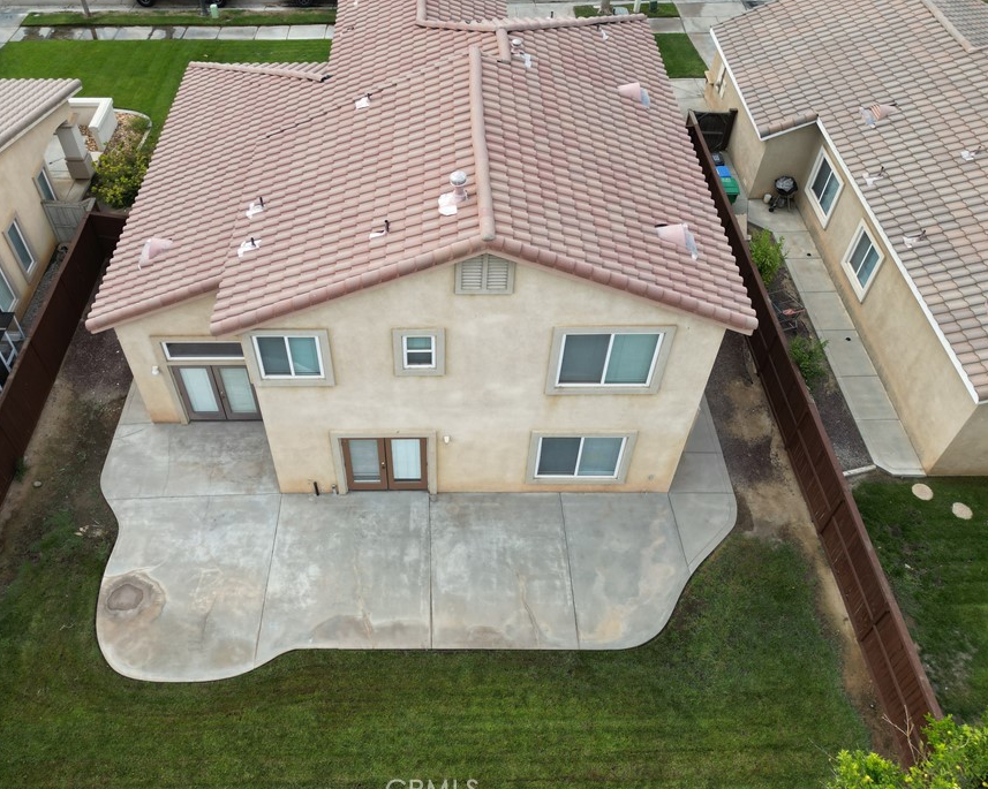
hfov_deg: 62.0
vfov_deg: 51.5
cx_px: 428
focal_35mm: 28
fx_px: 818
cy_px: 364
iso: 100
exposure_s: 1/1250
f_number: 1.7
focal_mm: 6.72
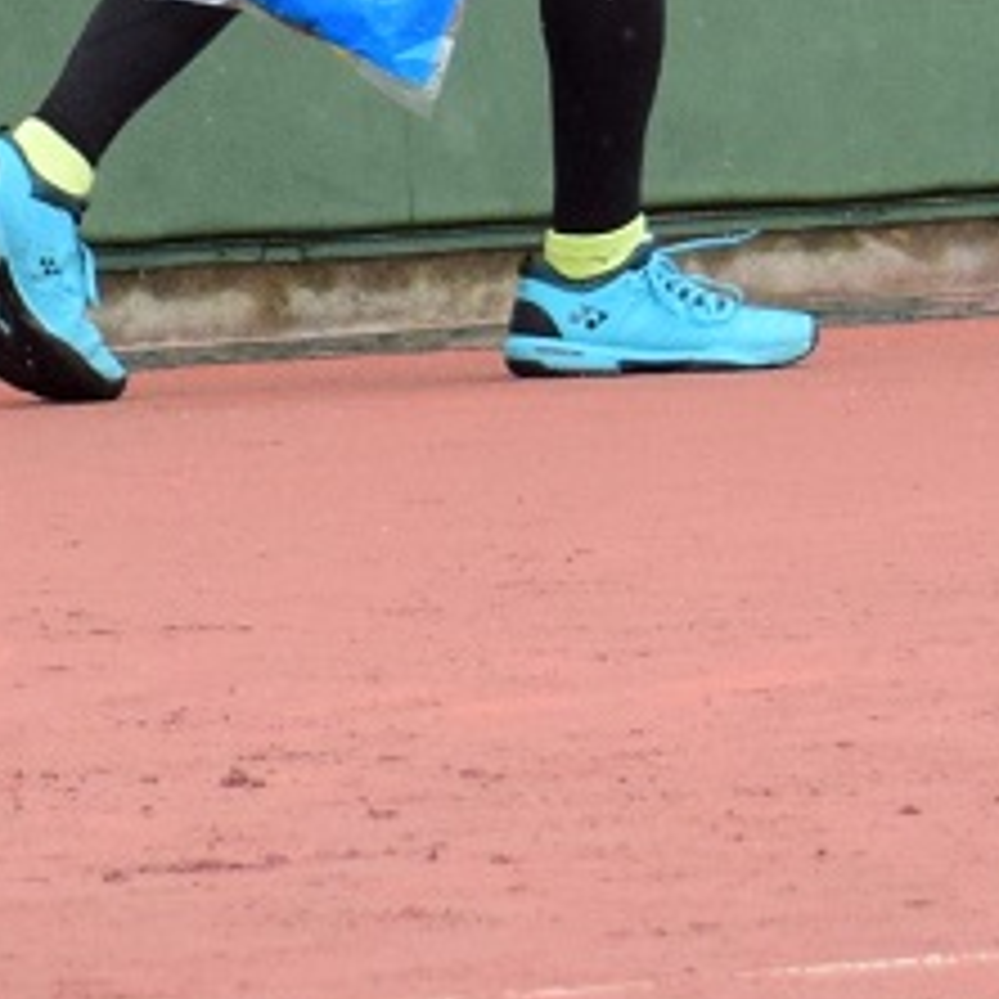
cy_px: -243
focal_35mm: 413
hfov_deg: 4.2
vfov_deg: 4.2
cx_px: -724
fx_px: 13485
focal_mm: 72
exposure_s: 1/2000
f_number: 4.5
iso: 1000
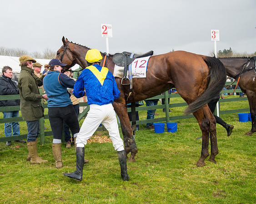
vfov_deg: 28.0
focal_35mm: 54
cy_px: 102
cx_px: 102
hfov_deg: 34.6
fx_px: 410
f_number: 5
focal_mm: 48
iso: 200
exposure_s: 1/400
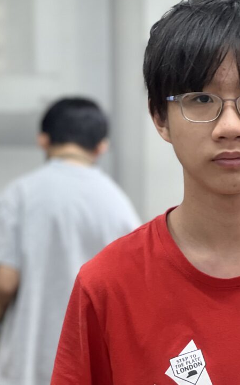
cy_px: 305
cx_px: 247
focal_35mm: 151
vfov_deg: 13.8
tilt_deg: -6.4
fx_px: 1582
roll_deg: -1.3
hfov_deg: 8.6
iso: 125
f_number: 2.8
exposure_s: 1/50
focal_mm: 9
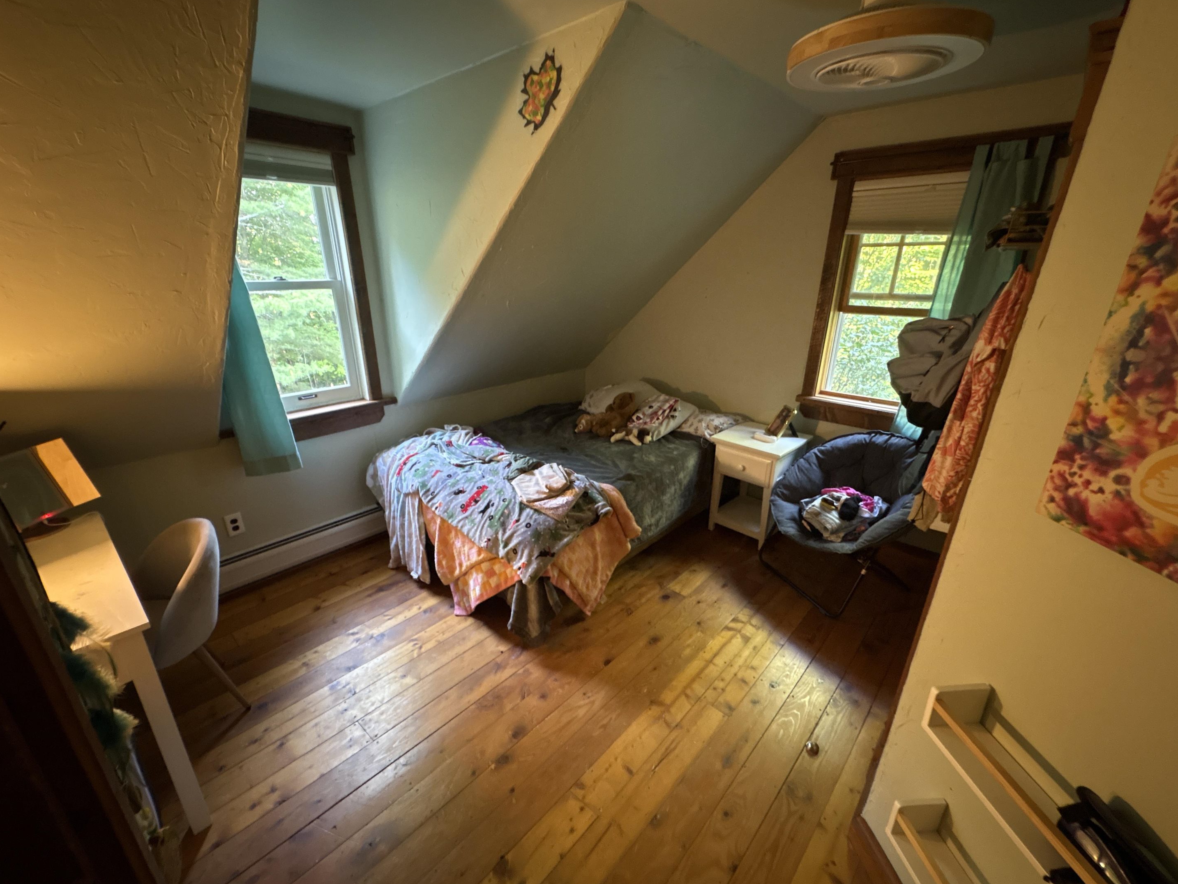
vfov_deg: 81.7
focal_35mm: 15
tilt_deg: -21.9
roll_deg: +0.3
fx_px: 510
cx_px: 576
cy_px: 462
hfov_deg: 98.2
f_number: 2.2
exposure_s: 1/30
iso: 800
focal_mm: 2.22
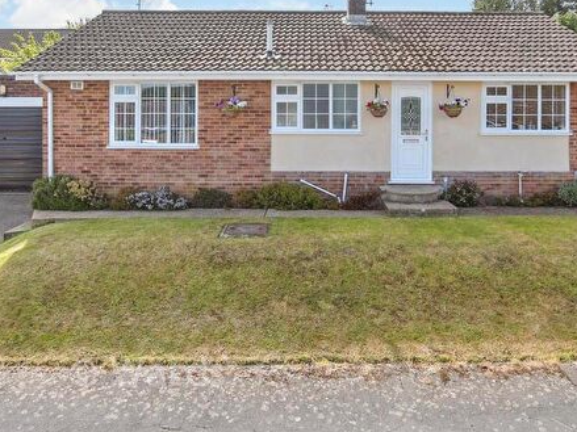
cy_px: 162
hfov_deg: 72.4
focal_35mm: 23
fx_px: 383
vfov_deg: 58.1
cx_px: 368
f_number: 8
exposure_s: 1/200
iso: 160
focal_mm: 10
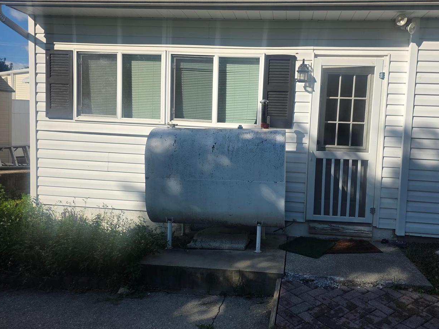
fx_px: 342
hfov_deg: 65.1
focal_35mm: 27
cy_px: 162
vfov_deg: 51.3
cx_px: 249
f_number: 1.7
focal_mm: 6.25
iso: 80
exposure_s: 1/6574
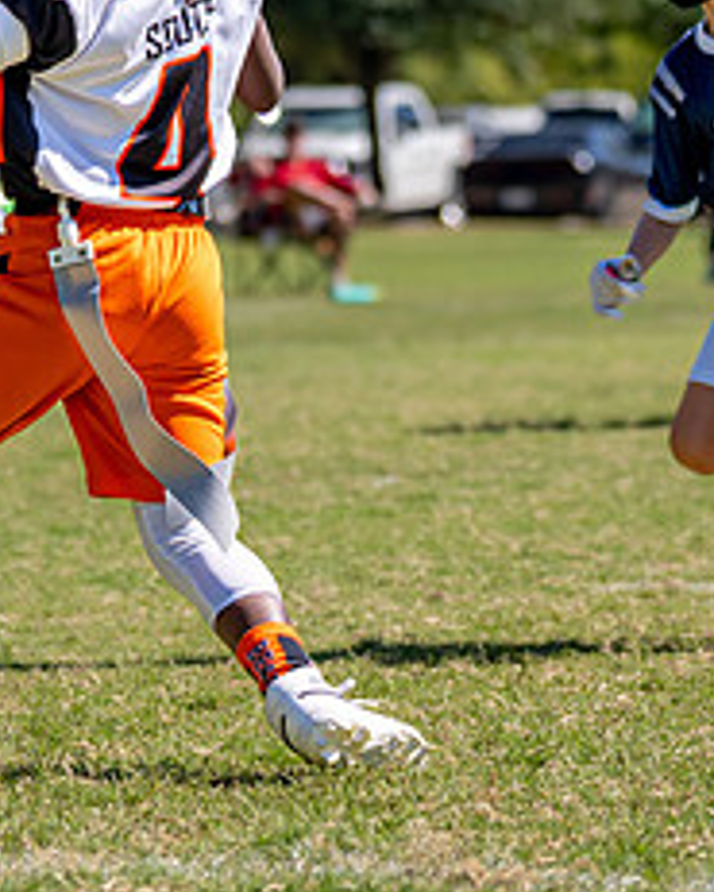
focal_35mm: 250
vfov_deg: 7.7
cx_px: -31
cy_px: 65
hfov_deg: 6.2
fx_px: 6599
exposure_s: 1/2500
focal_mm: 70
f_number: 2.8
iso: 160
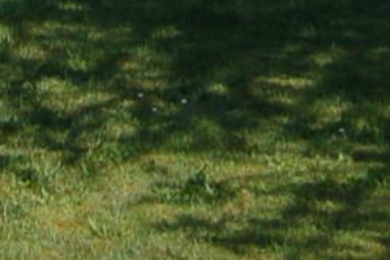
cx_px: -30
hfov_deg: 9.0
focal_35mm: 226
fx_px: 2447
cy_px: -614
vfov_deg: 5.6
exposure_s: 1/2000
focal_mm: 20
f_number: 3.8
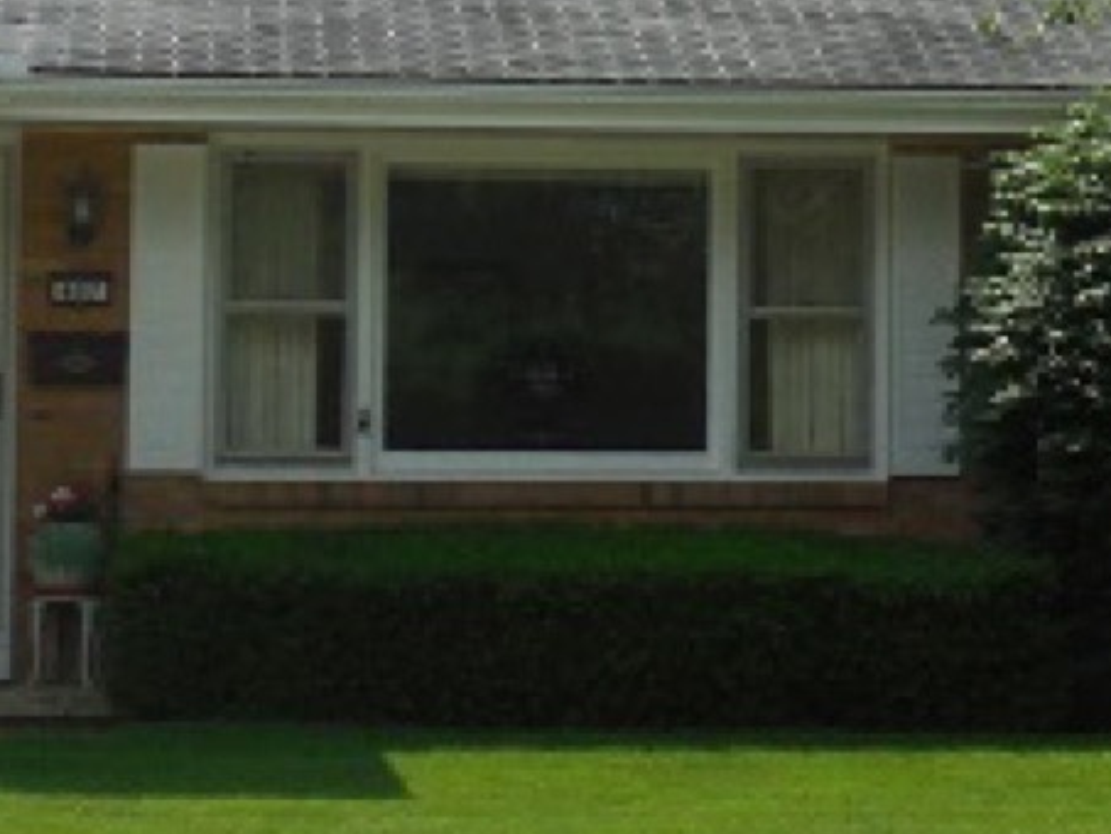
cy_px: -108
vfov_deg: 7.9
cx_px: 1305
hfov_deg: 10.4
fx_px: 6003
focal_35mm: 187
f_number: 4
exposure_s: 1/1000
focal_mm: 9.4
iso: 125
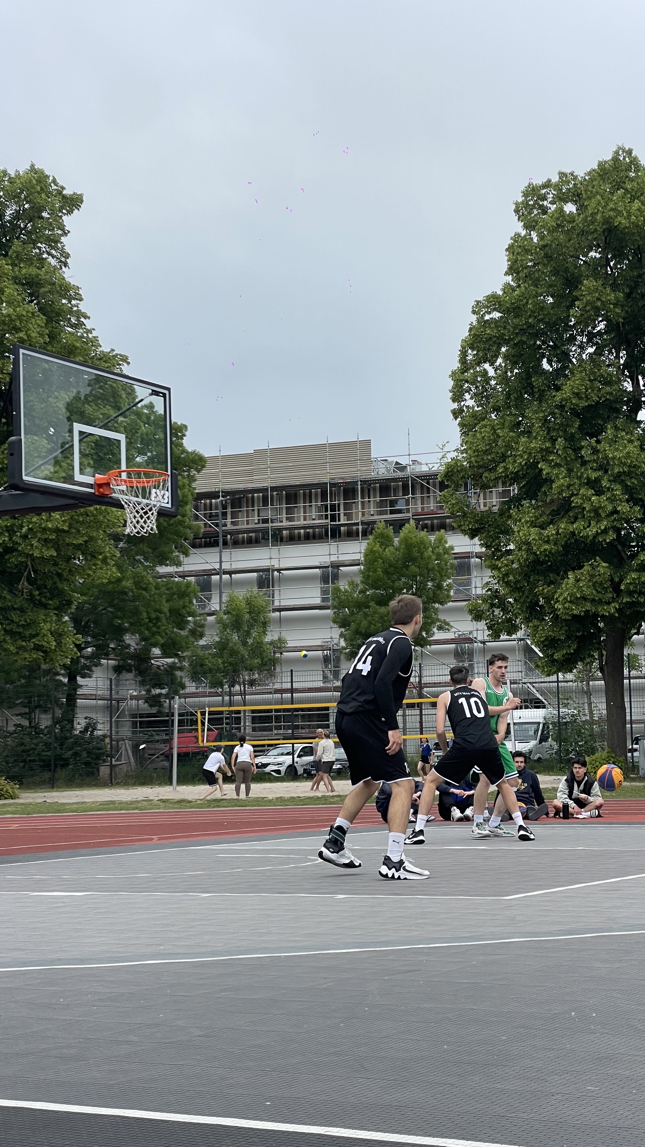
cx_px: 420
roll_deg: +2.3
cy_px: 577
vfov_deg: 36.6
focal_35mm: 57
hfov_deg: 21.0
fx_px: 1733
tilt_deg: +6.4
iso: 25
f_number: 2
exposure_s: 1/505
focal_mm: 6
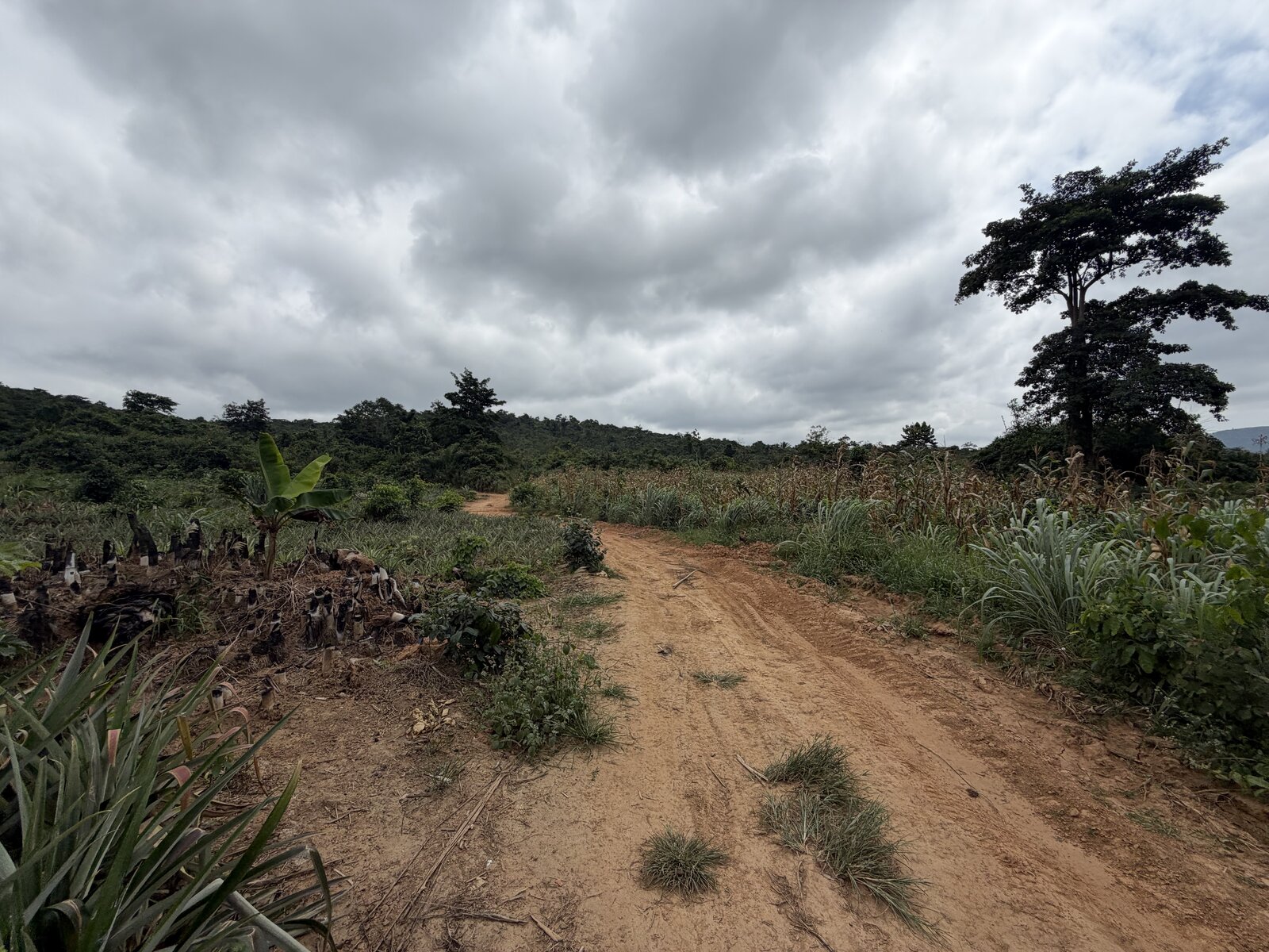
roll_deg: +3.2
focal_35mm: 14
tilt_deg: +3.6
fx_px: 513
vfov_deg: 85.7
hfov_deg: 102.1
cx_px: 634
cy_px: 476
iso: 20
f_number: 2.2
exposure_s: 1/1368
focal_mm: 2.22
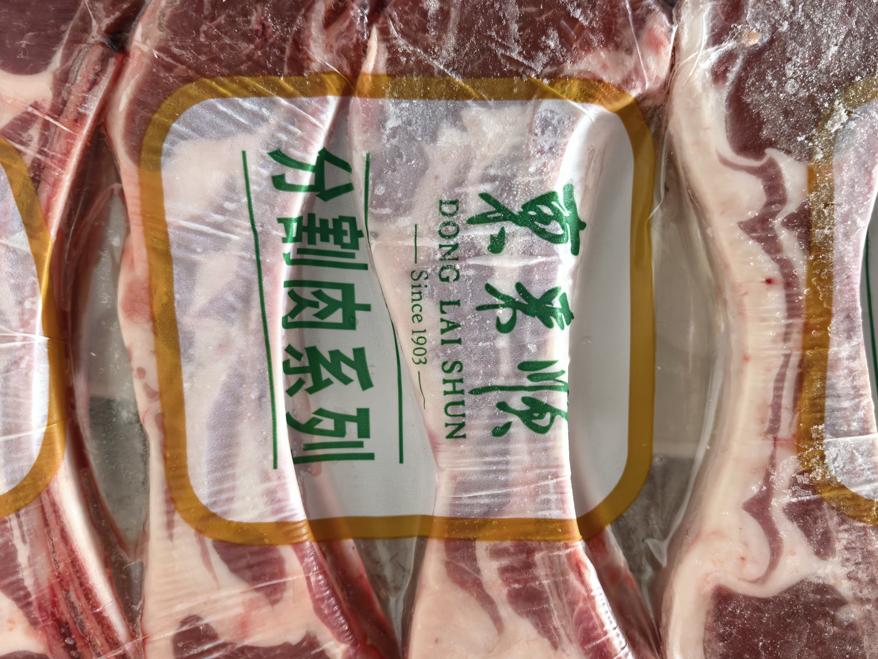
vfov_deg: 51.3
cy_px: 314
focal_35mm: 27
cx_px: 479
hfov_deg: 65.2
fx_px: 685
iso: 500
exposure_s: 1/33.3
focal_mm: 6.98
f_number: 2
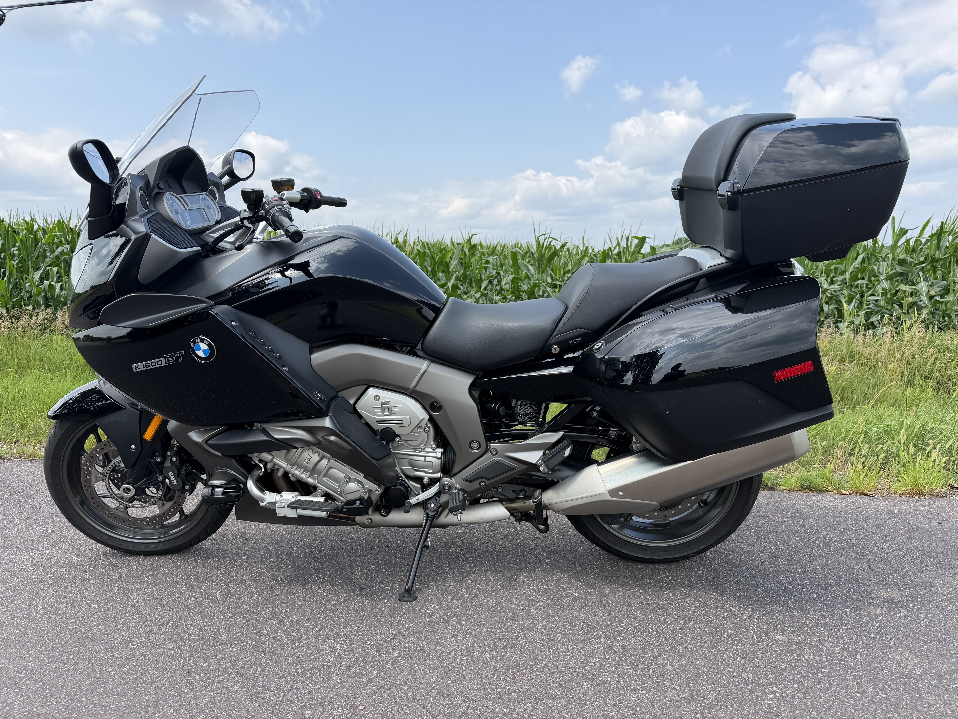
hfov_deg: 71.6
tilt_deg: -6.9
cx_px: 479
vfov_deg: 56.8
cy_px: 360
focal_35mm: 24
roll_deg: +1.8
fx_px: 664
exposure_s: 1/2703
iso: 80
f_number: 1.78
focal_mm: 6.76
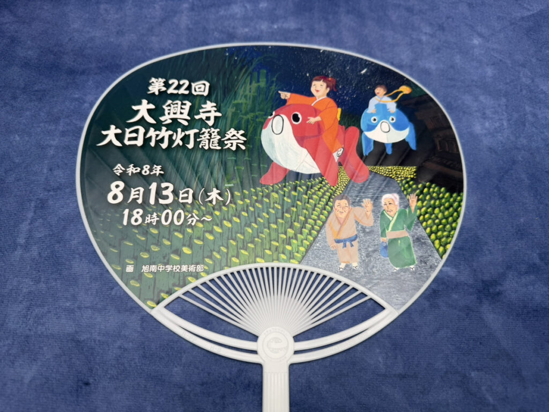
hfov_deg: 71.6
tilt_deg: -66.5
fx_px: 381
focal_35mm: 24
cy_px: 206
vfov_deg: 56.8
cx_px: 274
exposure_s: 1/247
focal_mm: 6.76
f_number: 1.78
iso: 64
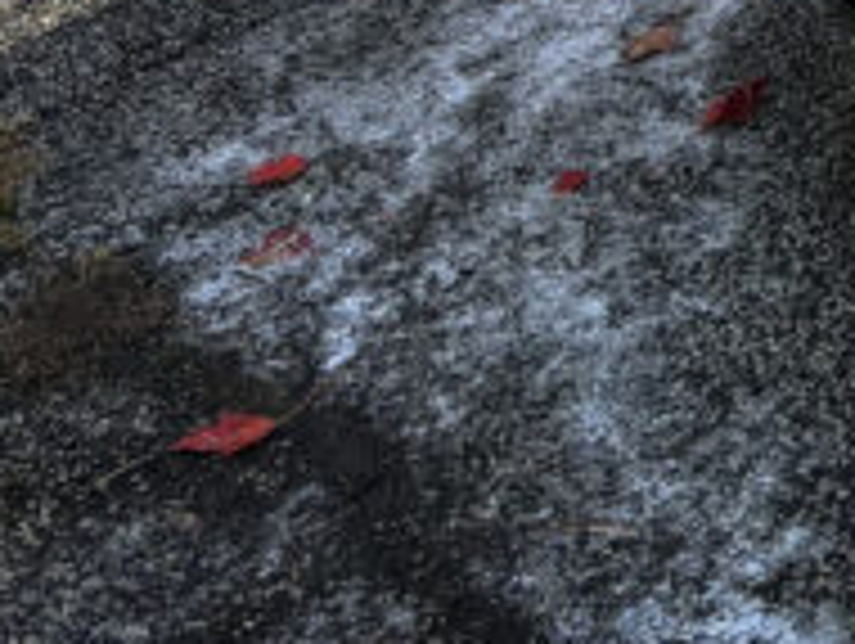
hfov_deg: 12.2
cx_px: 1786
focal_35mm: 140
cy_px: -644
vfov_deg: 9.9
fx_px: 3462
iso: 50
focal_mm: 5.96
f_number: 1.6
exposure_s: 1/481
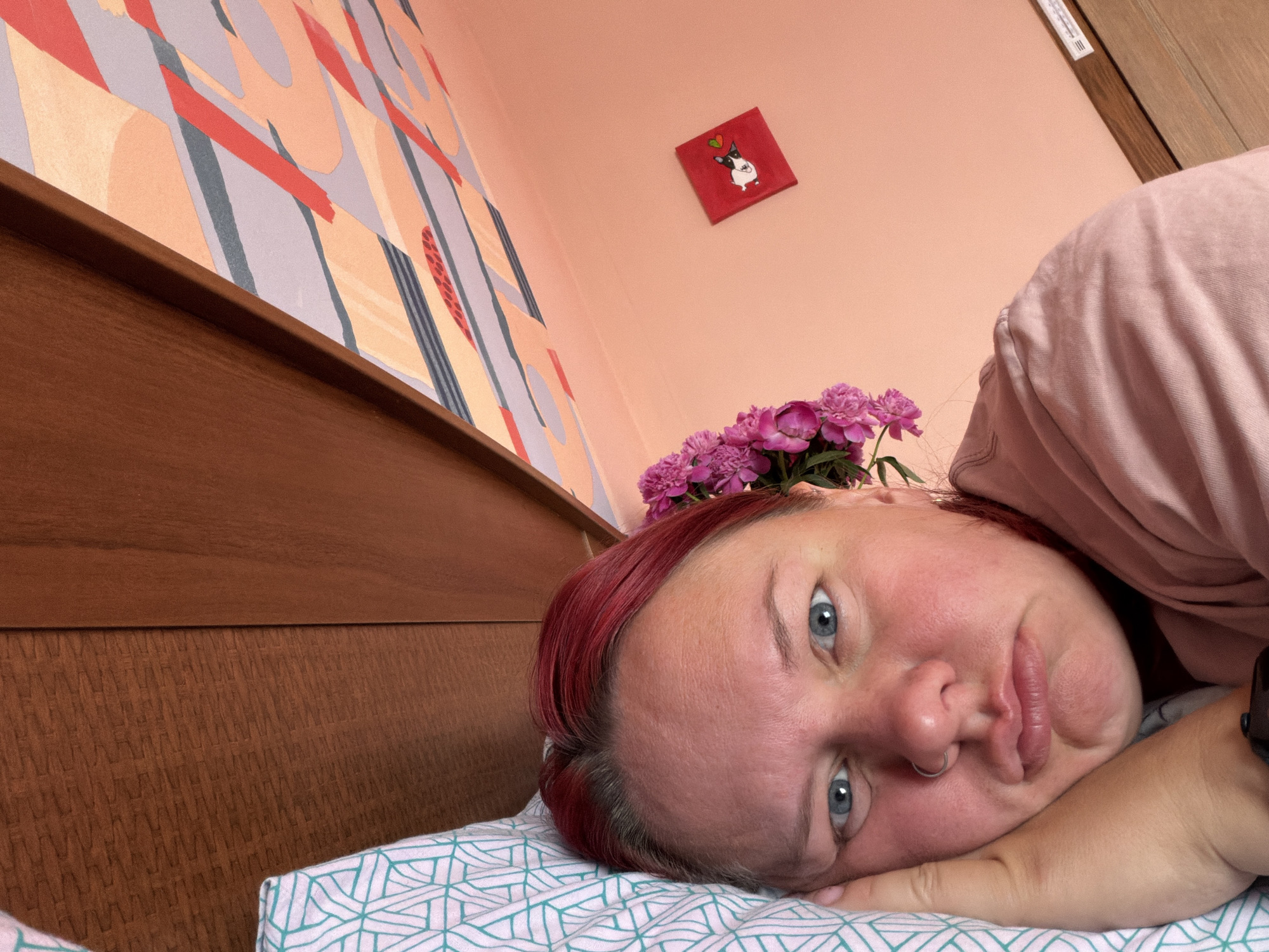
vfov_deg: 58.9
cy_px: 476
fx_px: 843
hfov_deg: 73.9
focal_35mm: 23
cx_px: 634
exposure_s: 1/60
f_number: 1.9
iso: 200
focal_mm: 2.71
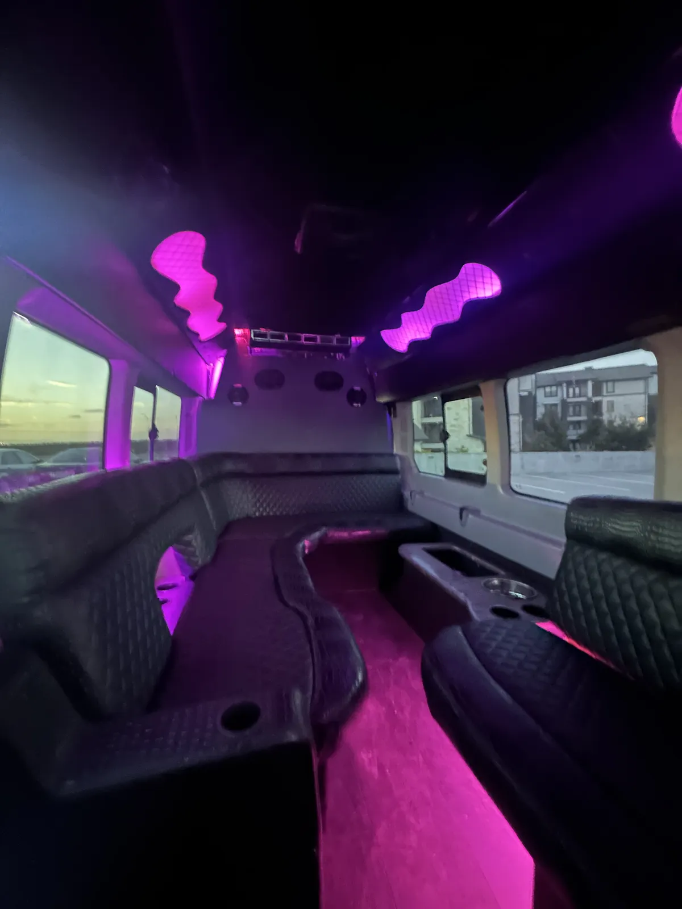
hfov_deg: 85.7
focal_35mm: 14
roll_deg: +0.2
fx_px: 368
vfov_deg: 102.1
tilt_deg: -2.1
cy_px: 454
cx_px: 341
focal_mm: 2.22
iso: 1600
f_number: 2.2
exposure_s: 1/4
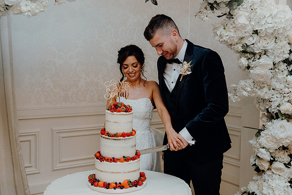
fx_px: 349
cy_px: 98
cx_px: 146
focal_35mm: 43
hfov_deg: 45.4
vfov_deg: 31.2
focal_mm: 43
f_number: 3.5
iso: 2500
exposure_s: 1/160
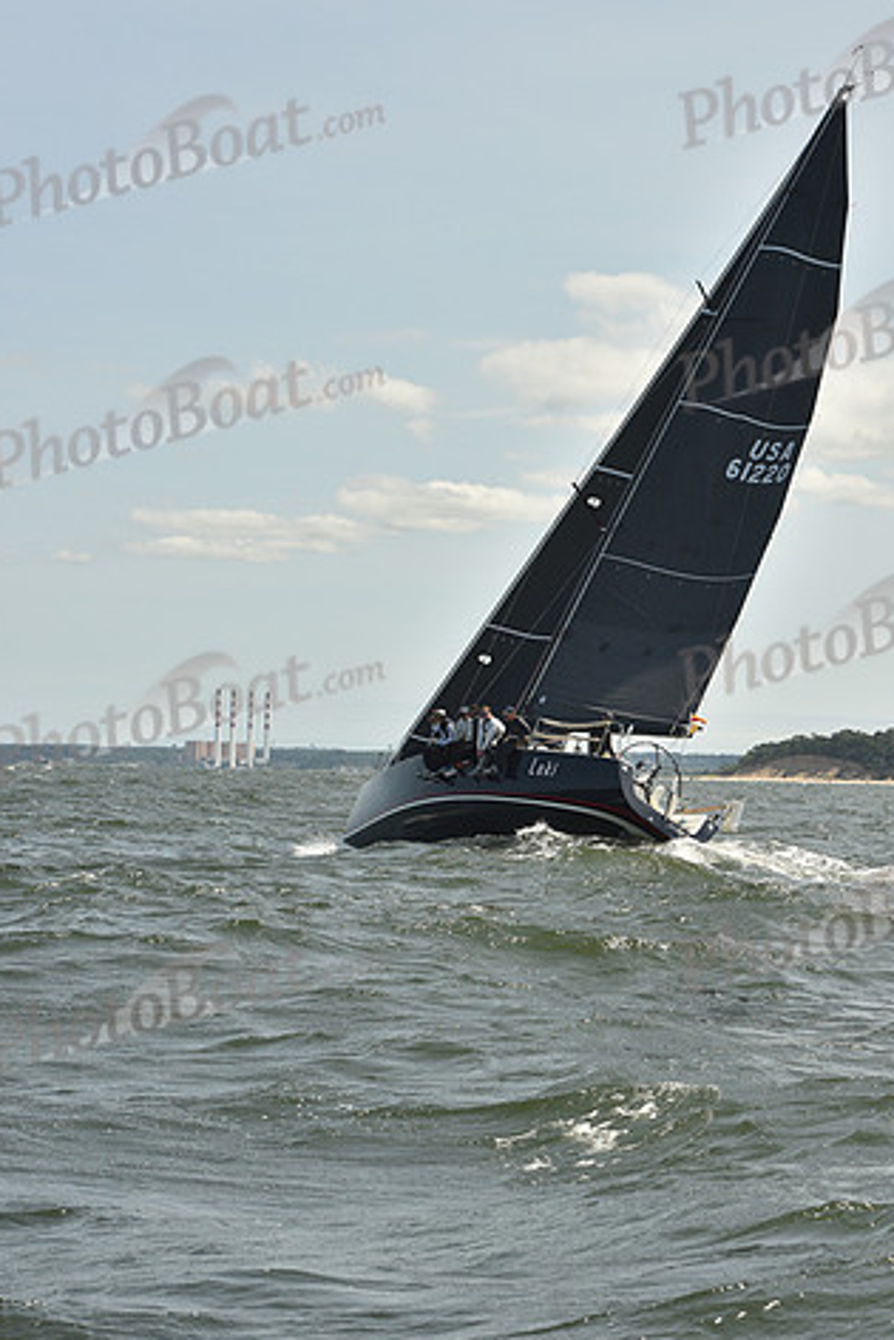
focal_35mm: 86
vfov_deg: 23.6
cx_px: 532
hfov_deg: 15.9
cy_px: 525
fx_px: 3201
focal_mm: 70
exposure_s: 1/800
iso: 250
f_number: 9
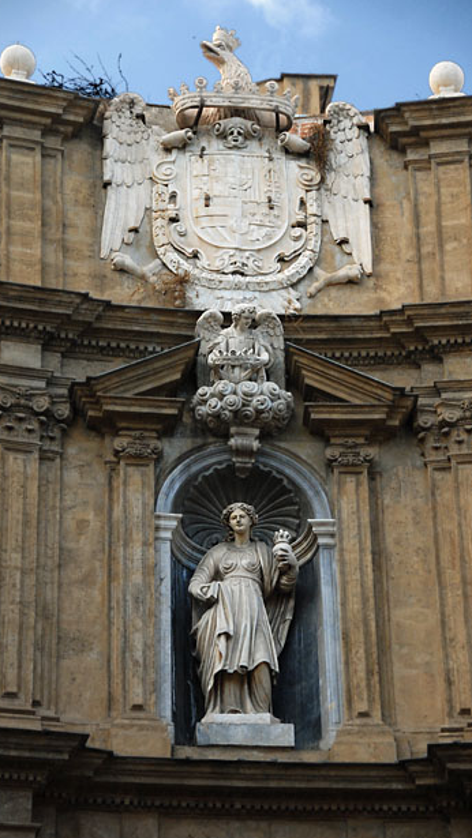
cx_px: 230
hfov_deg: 9.3
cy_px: 420
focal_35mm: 130
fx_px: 2892
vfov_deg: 16.5
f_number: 5
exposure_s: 1/750
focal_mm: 82
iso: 400
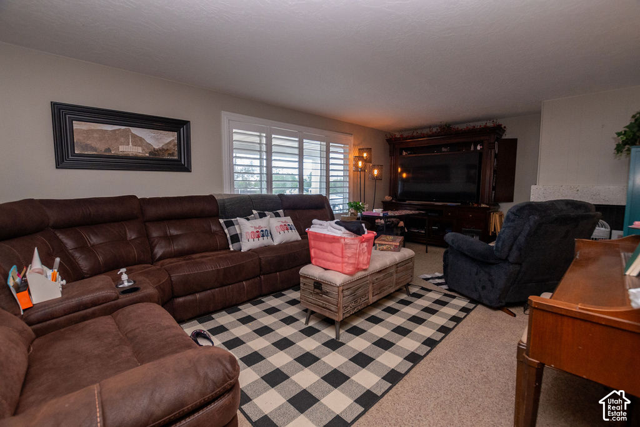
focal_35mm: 15
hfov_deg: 100.1
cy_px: 214
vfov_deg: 77.0
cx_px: 320
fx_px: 268
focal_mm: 10
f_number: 5
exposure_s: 1/200
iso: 1000
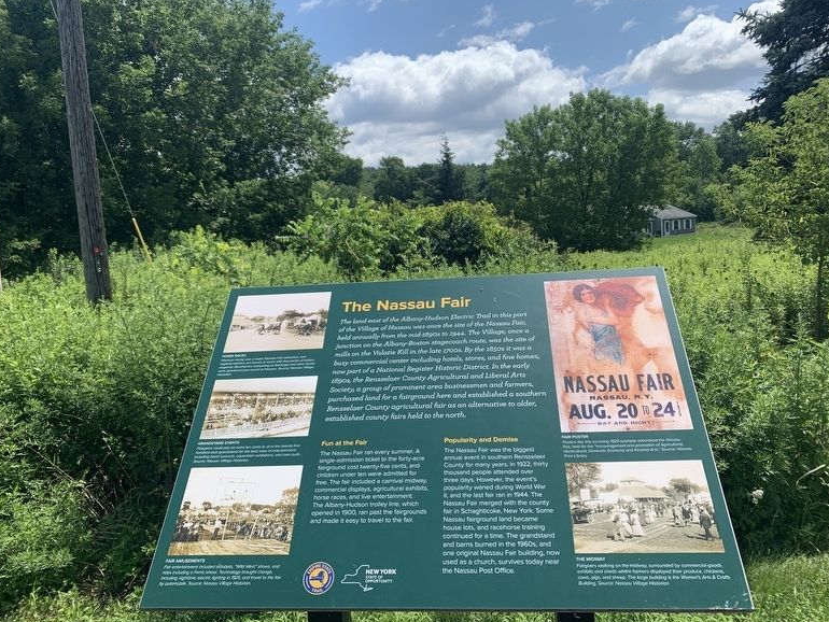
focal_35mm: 27
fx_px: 647
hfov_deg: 65.3
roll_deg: +2.9
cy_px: 303
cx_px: 423
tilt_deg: -4.8
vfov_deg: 51.4
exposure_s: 1/2257
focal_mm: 4.25
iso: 25
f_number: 1.8
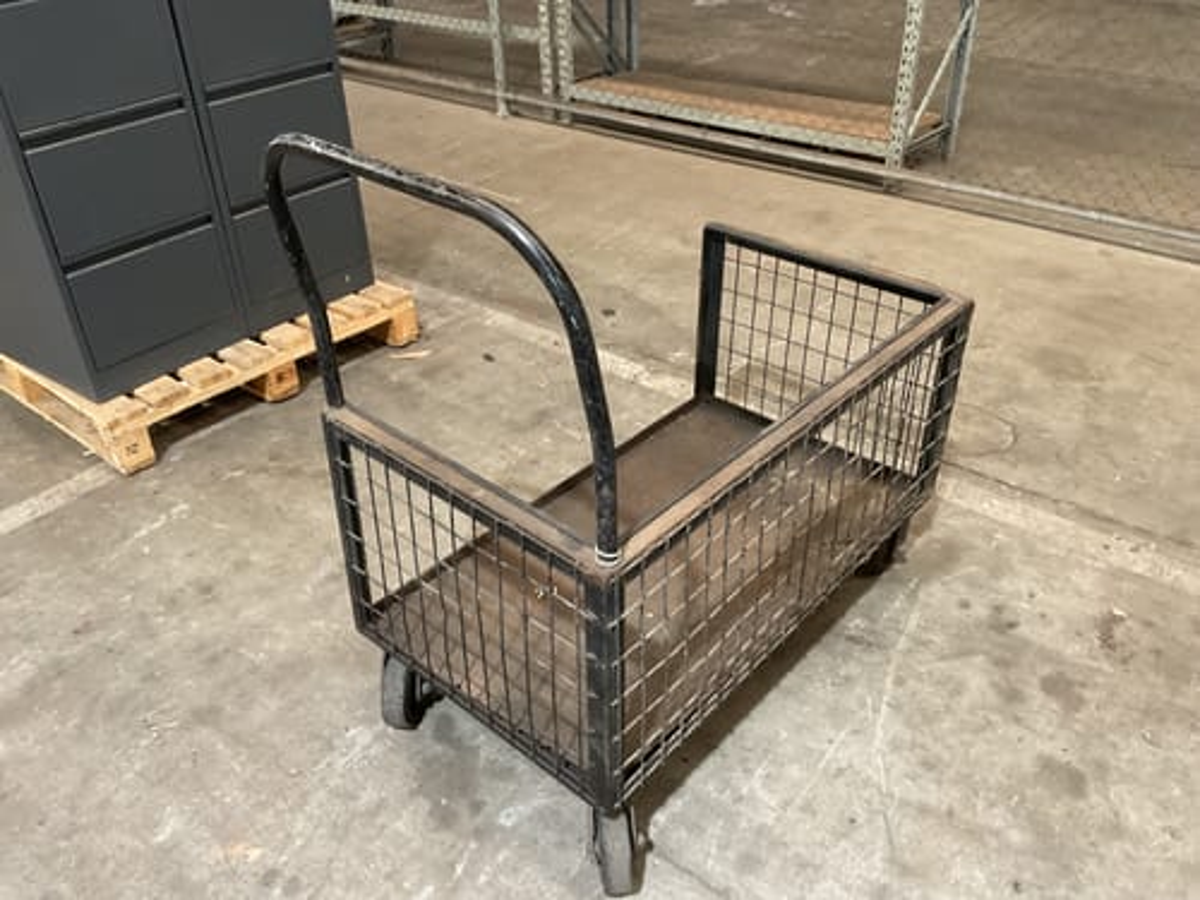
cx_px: 600
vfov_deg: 48.2
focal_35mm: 29
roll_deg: +0.8
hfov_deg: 61.7
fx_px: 1005
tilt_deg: -33.8
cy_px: 450
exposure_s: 1/40
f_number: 1.8
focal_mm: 3
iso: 250
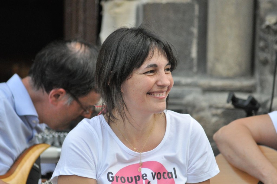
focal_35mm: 330
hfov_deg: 6.3
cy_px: 92
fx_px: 2536
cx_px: 138
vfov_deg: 4.2
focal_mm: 220
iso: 1600
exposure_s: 1/2000
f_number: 5.6
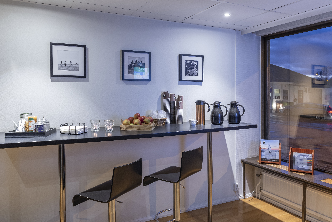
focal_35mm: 29
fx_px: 268
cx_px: 166
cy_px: 111
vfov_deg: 45.0
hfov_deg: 63.6
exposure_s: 1/2
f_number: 8
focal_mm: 29
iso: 400
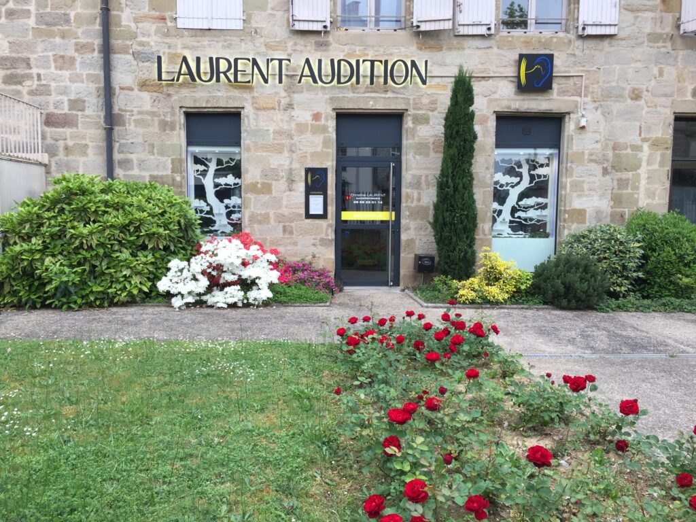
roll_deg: -1.2
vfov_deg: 48.2
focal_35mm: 29
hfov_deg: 61.7
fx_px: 583
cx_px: 348
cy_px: 261
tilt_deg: -5.2
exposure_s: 1/111
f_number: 2.2
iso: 32
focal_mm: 4.15
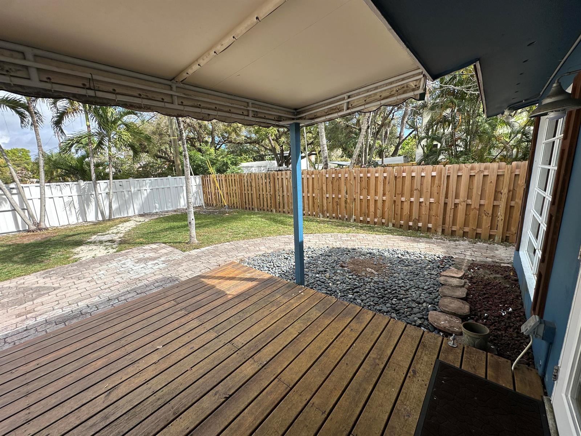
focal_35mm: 14
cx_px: 290
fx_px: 235
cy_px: 218
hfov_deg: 102.1
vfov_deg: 85.7
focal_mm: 2.22
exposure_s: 1/888
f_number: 2.2
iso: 40
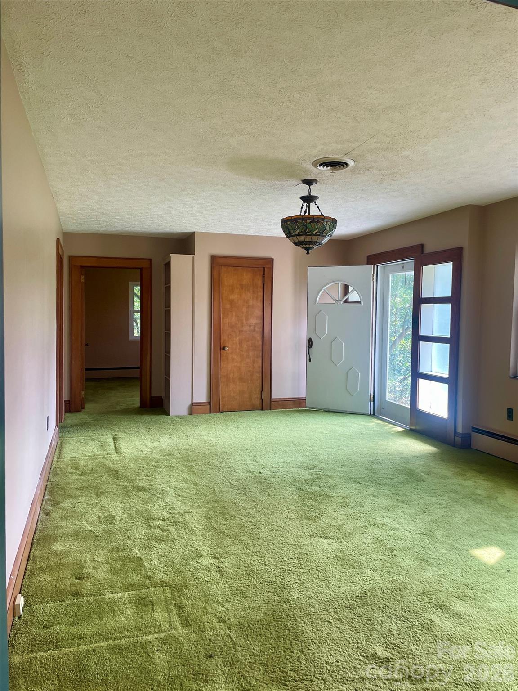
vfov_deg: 67.3
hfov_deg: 53.1
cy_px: 346
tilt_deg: -3.4
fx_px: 519
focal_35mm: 26
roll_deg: -0.8
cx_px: 259
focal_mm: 4.2
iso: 100
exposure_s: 1/121
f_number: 1.6
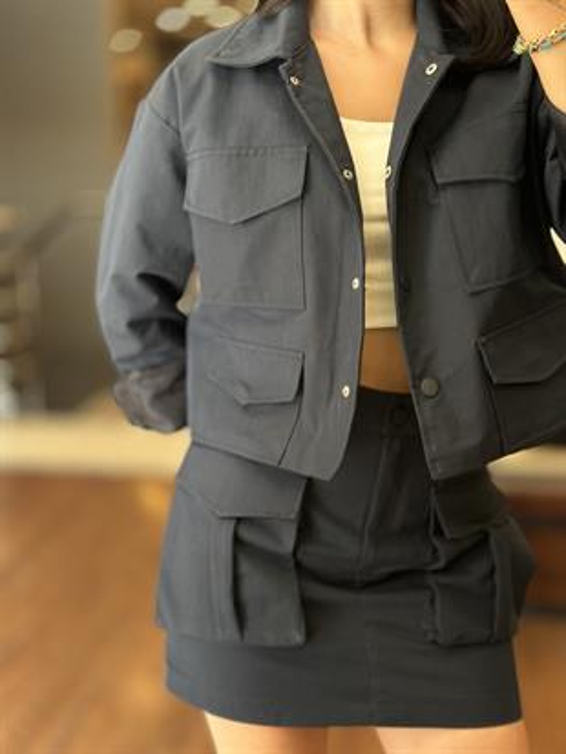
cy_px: 377
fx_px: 1046
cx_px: 283
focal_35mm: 48
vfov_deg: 39.6
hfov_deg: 30.3
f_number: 1.78
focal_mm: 6.86
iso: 125
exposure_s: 1/119
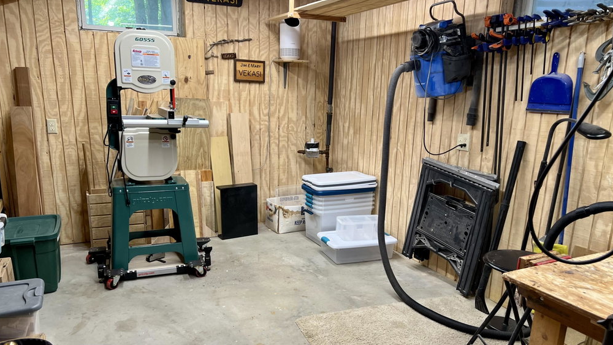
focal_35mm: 29
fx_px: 471
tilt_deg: -15.0
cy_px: 208
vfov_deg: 40.0
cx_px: 305
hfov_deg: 66.1
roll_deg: -1.5
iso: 100
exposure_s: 1/120
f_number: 1.5
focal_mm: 5.7
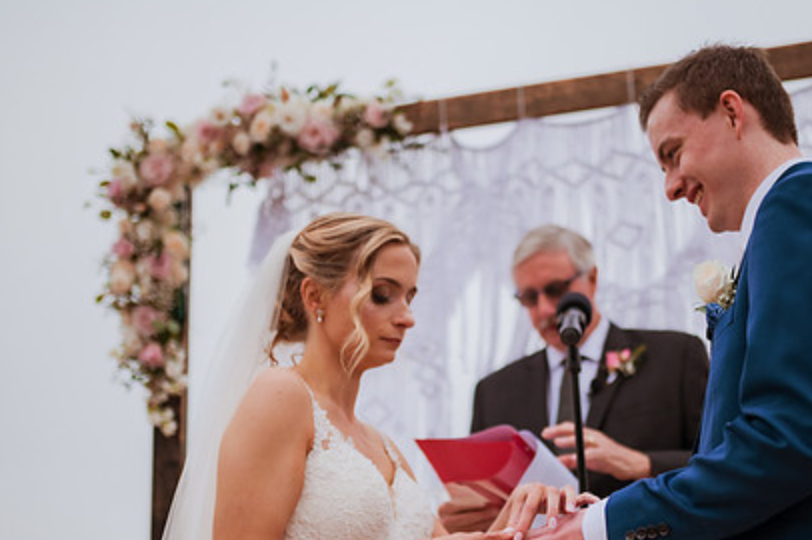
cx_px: 470
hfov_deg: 39.5
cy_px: 342
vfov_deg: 26.8
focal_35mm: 50
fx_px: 1127
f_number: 1.4
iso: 500
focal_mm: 35
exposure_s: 1/4000
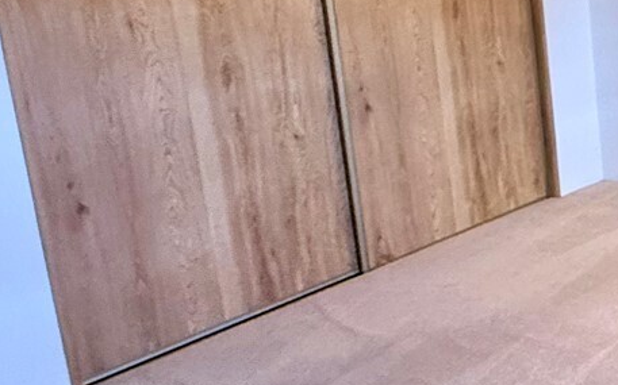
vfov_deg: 24.4
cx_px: 799
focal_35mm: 52
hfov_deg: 30.7
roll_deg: +2.8
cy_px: 66
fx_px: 875
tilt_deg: -10.1
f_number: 2.2
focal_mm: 2.22
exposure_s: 1/60
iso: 400
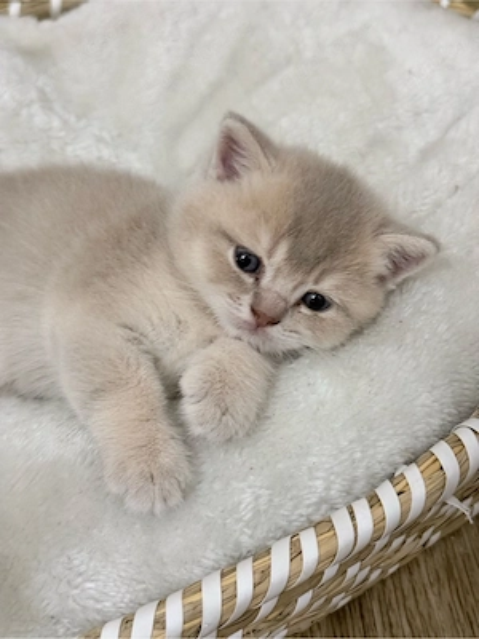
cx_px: 240
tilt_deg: -43.4
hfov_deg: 30.3
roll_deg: +3.6
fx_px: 886
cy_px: 320
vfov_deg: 39.7
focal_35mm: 48
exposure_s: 1/40
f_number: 1.78
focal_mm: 6.76
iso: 400
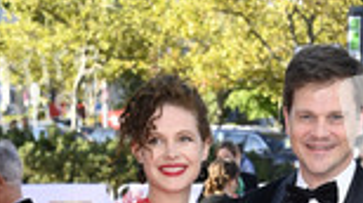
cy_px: 456
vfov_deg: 6.8
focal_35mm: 169
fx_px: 1624
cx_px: 245
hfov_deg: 12.7
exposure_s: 1/250
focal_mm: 62
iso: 400
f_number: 6.3
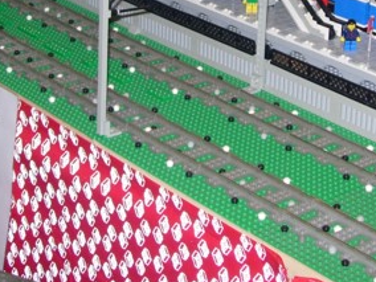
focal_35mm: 107
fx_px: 1162
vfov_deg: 13.4
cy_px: -61
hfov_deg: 18.3
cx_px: 279
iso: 79
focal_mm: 7.8
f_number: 2.8
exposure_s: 1/64
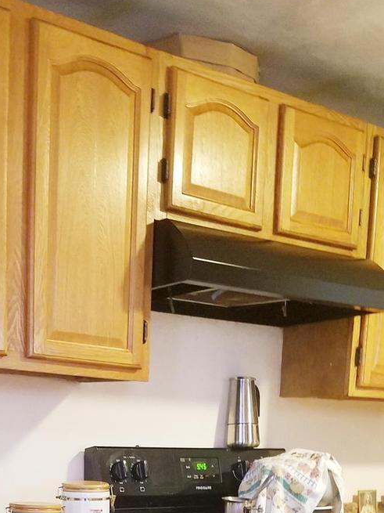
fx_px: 903
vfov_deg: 28.2
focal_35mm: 61
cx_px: 172
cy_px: 591
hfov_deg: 24.0
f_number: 1.7
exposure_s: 1/24
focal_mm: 4.2
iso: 250
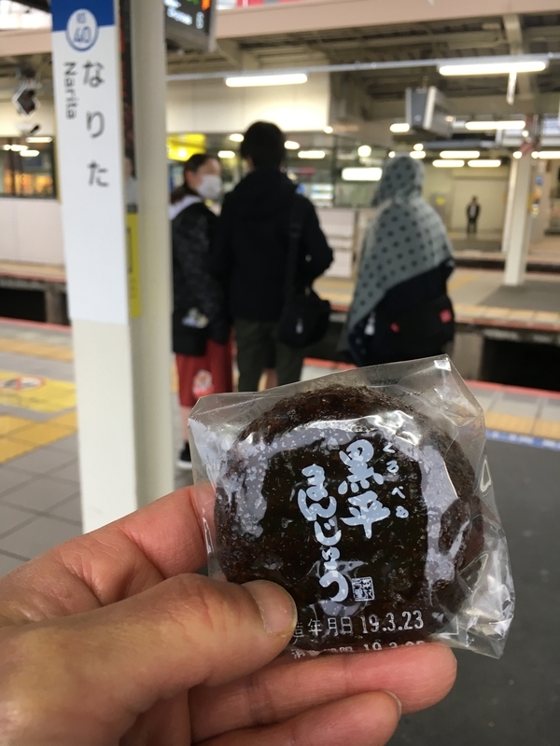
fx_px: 626
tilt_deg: -14.5
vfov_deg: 61.7
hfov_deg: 48.2
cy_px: 373
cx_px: 280
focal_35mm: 29
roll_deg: -1.5
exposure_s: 1/30
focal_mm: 4.15
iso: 50
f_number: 2.2
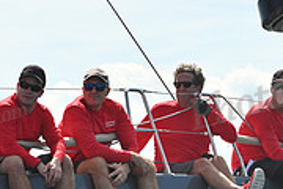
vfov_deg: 4.6
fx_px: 2327
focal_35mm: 296
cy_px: 193
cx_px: 110
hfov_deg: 7.0
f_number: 9
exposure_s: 1/1000
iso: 250
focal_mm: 92
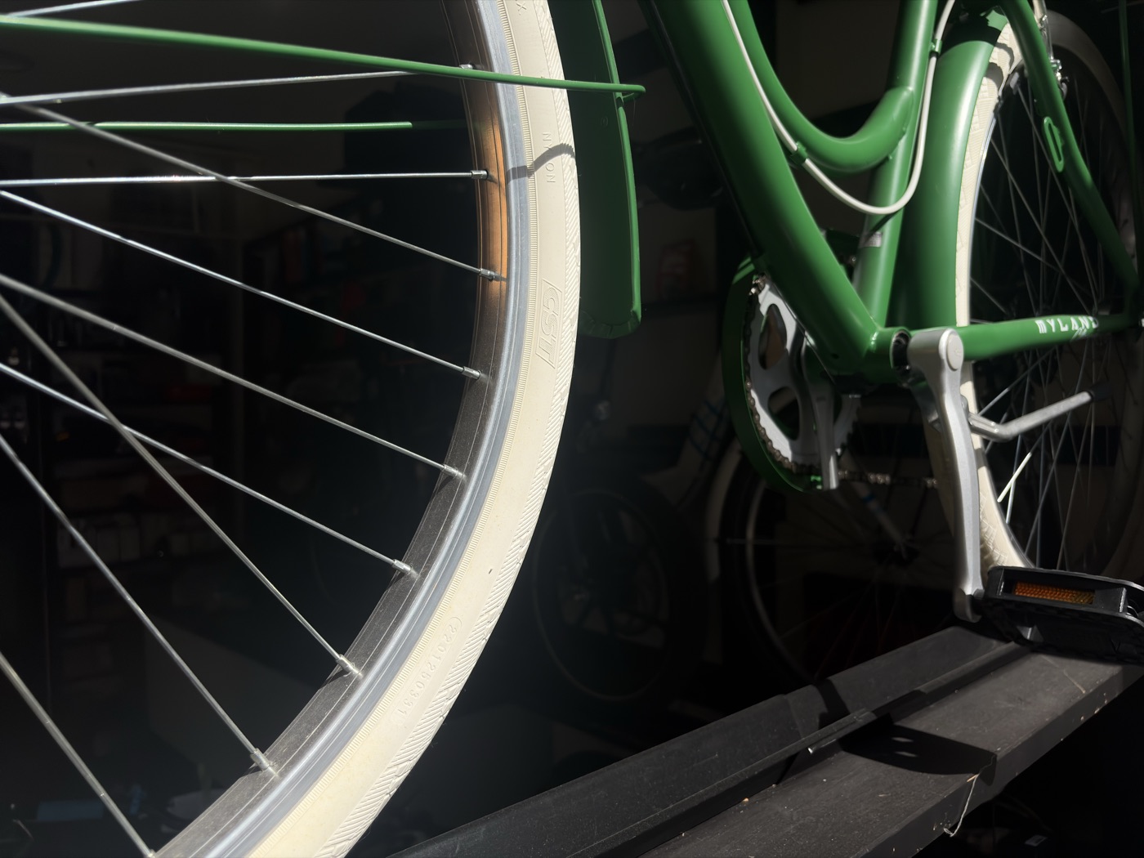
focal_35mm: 26
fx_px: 859
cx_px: 572
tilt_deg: -0.5
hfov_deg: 67.3
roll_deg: +1.8
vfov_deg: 53.1
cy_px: 429
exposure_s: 1/5495
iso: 32
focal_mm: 5.96
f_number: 1.6
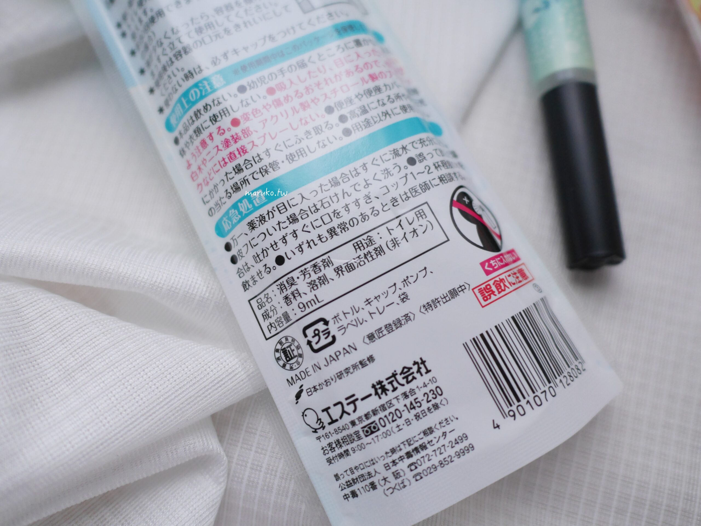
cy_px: 263
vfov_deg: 46.8
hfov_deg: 59.9
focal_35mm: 30
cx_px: 350
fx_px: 608
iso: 800
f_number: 2.2
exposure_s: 1/60
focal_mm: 15
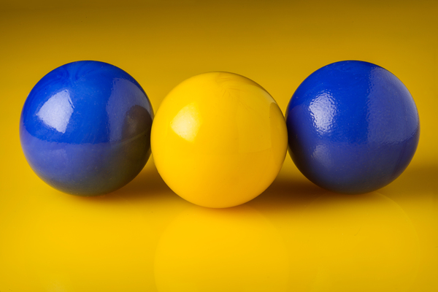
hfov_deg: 10.3
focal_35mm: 200
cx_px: 219
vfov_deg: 6.9
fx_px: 2433
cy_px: 146
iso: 100
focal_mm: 200
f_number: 22
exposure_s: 1/200
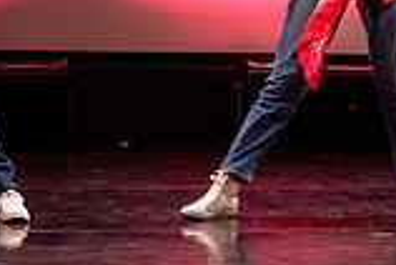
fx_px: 4574
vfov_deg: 3.3
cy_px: -201
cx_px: 571
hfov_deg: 4.9
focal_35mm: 415
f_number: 2.8
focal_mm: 105
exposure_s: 1/200
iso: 1600
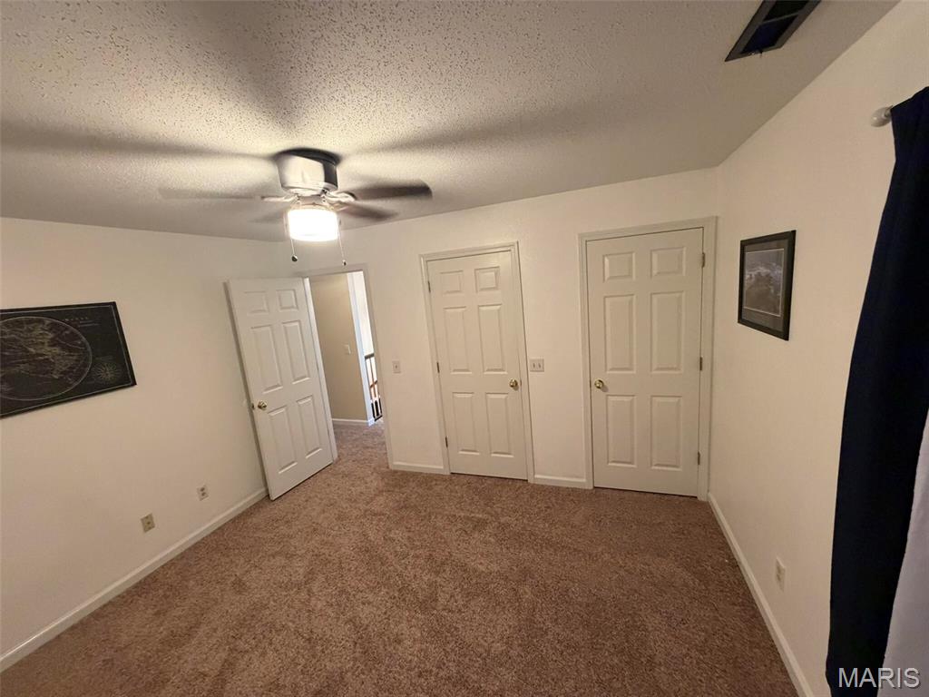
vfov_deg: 85.7
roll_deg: +5.6
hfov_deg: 102.1
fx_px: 376
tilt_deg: -10.3
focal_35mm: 14
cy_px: 348
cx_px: 464
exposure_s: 1/60
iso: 500
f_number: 2.2
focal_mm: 2.22
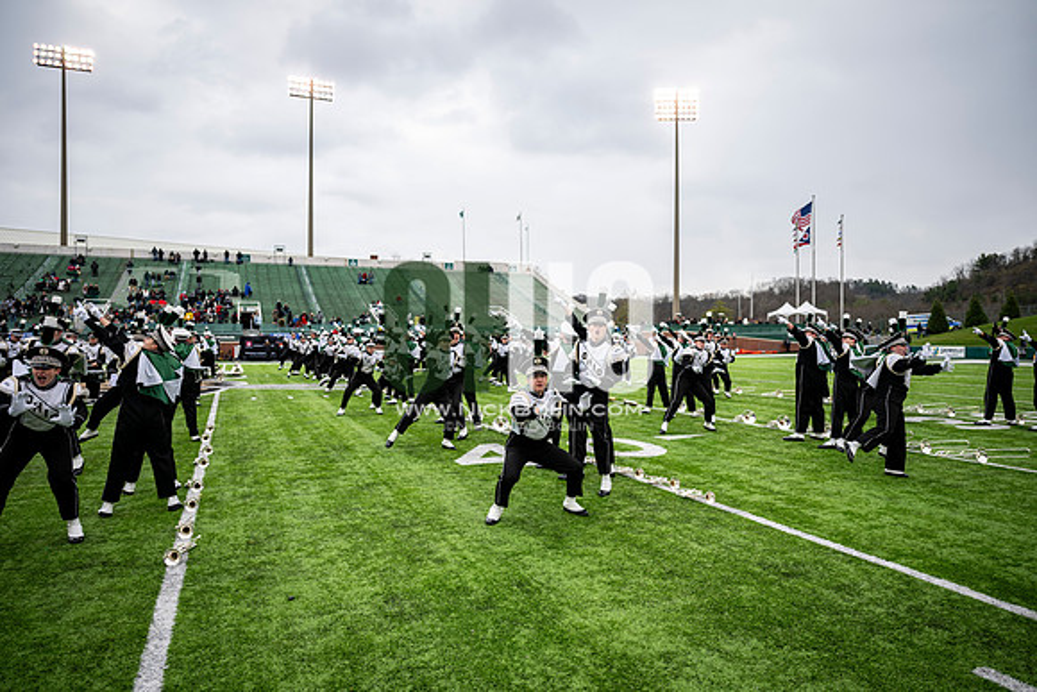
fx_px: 691
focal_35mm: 24
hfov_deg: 73.7
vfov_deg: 53.2
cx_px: 518
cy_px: 346
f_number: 2.8
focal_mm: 24
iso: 100
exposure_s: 1/500
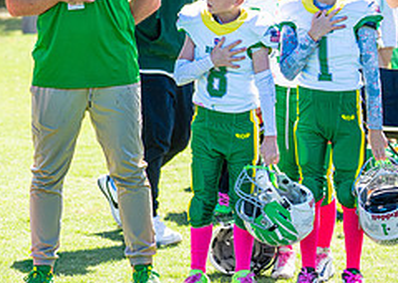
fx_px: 2440
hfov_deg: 9.3
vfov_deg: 6.6
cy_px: 32
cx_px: 101
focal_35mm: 216
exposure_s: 1/1250
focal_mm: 70
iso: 160
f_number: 2.8
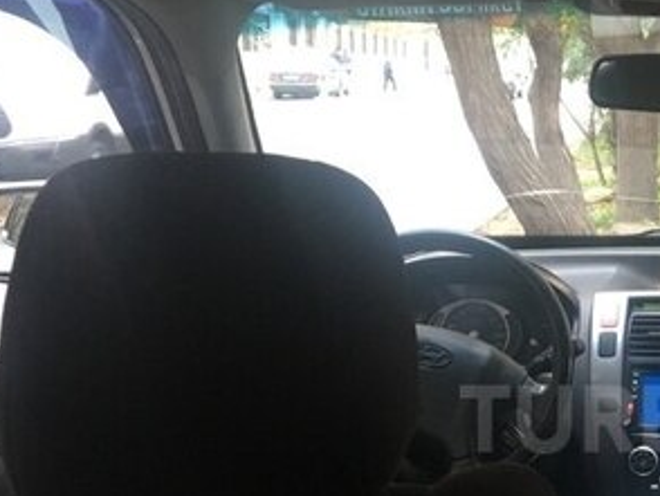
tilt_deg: -14.5
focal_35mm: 65
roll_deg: -2.8
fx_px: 1240
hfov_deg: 27.7
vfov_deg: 22.2
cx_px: 689
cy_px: 419
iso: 125
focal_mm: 4.15
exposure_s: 1/33
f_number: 2.2
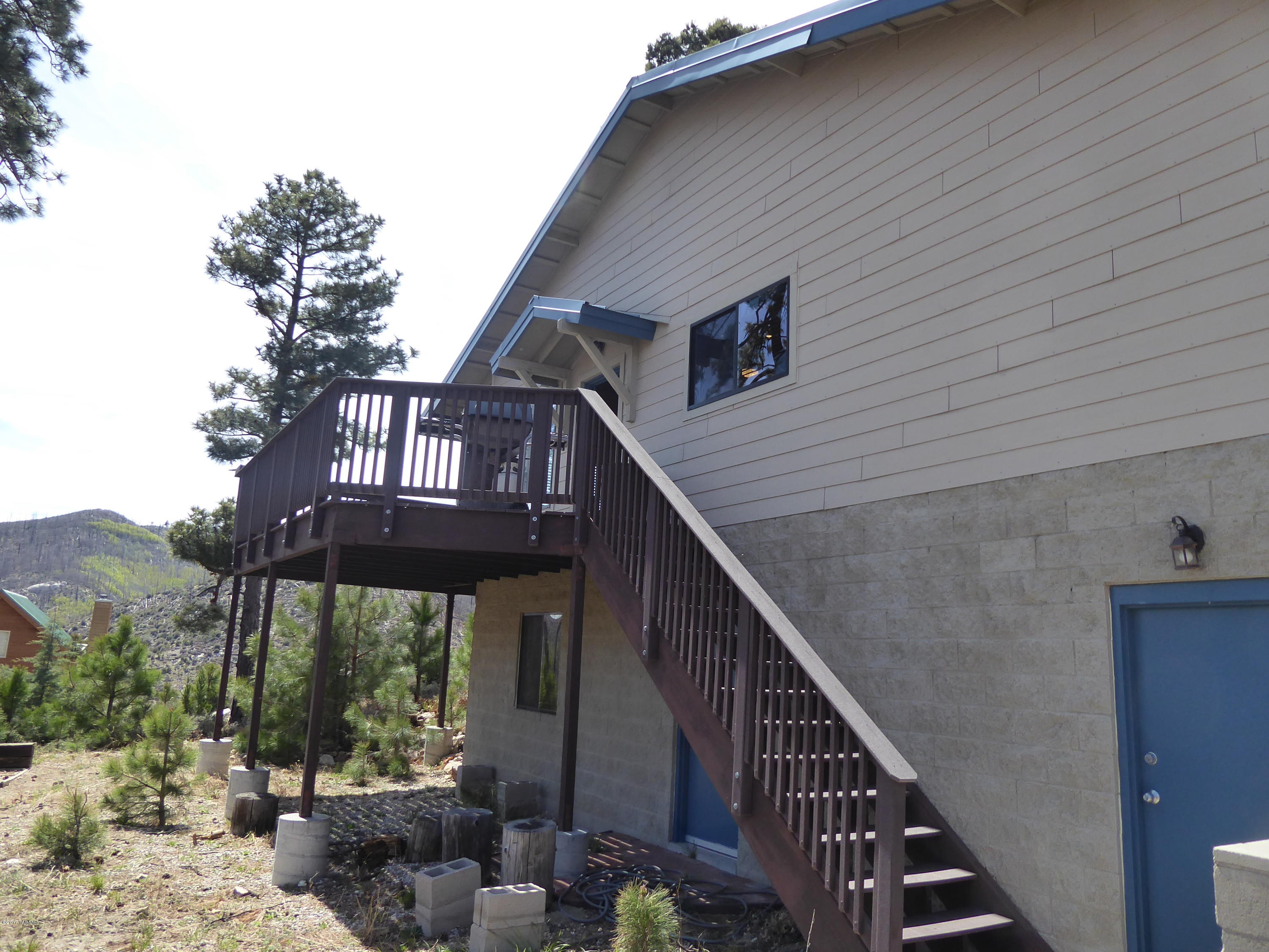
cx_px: 634
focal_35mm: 25
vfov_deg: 54.9
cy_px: 476
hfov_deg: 69.4
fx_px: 916
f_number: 3.3
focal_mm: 4.3
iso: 125
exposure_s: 1/500
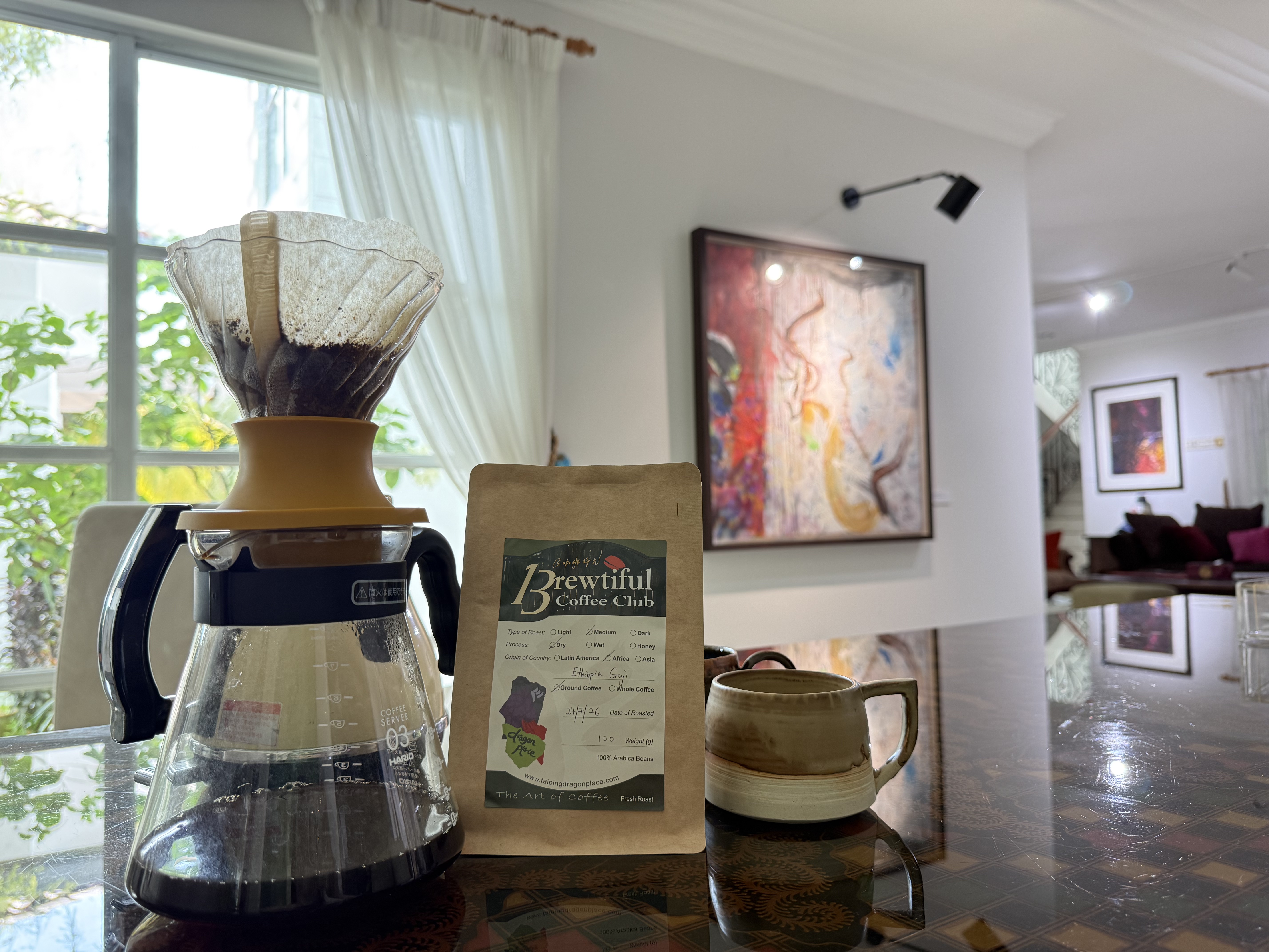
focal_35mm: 24
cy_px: 476
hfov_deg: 71.6
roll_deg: +1.4
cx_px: 634
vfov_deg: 56.8
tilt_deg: +3.2
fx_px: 880
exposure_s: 1/60
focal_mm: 6.76
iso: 250
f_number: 1.78
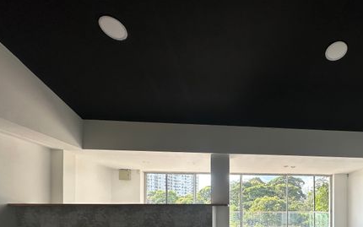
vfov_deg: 47.2
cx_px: 265
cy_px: 208
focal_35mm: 23
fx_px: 228
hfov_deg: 72.6
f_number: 2.2
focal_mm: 2.22
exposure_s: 1/307
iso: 40
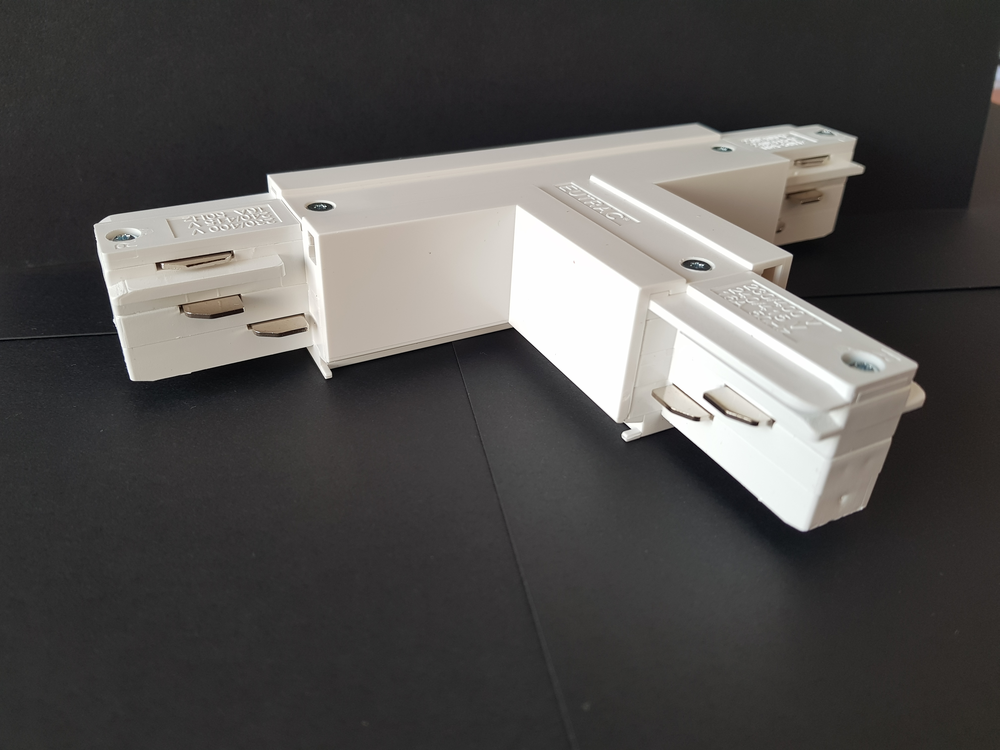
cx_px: 500
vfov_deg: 53.1
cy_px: 375
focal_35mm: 26
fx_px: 751
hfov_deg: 67.3
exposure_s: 1/54
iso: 50
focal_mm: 4.2
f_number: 1.7
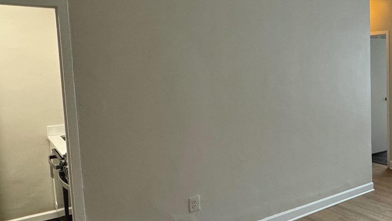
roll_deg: +0.5
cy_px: 95
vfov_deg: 32.0
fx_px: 385
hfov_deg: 48.5
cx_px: 351
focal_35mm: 37
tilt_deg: -3.9
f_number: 2.2
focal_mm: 2.22
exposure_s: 1/120
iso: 200
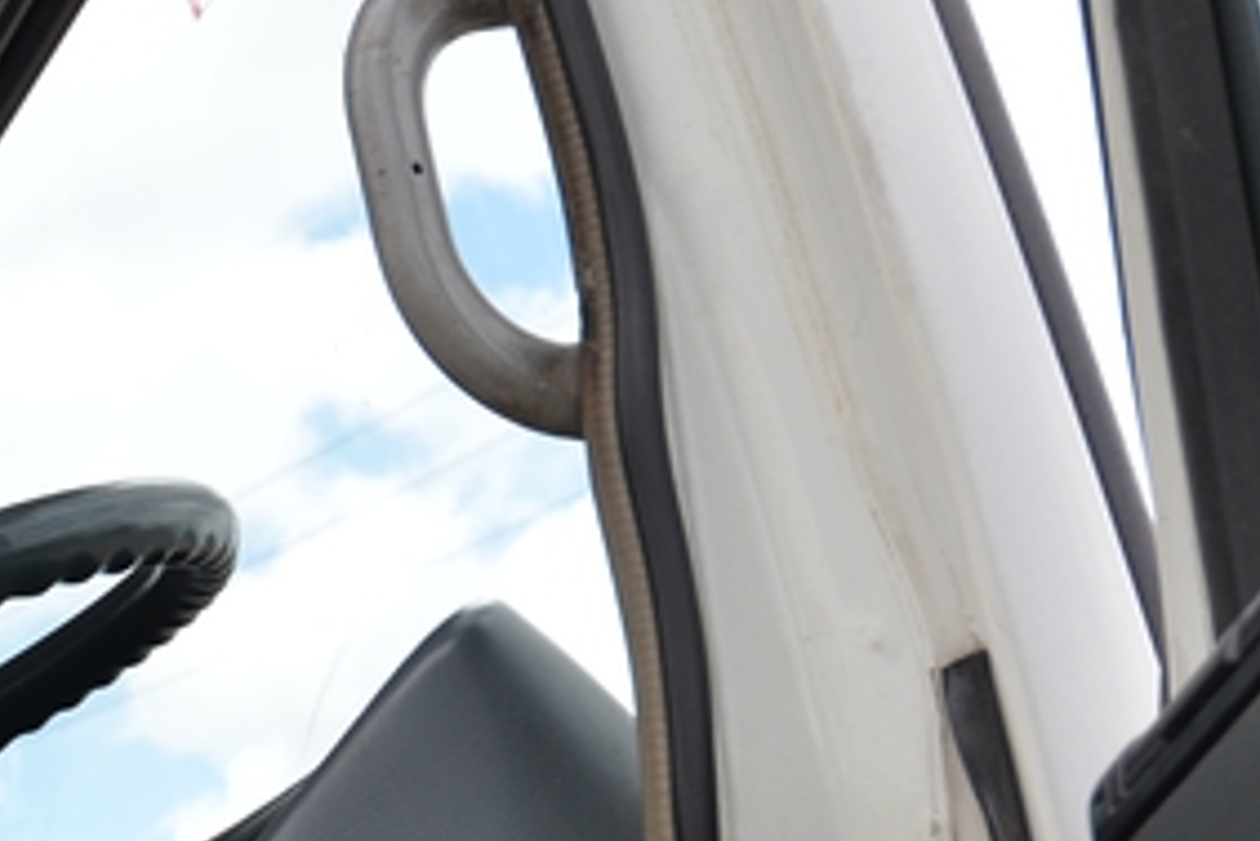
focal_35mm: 127
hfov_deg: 14.5
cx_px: -859
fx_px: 4447
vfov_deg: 10.5
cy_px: 1157
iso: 180
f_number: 8
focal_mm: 35
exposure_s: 1/250
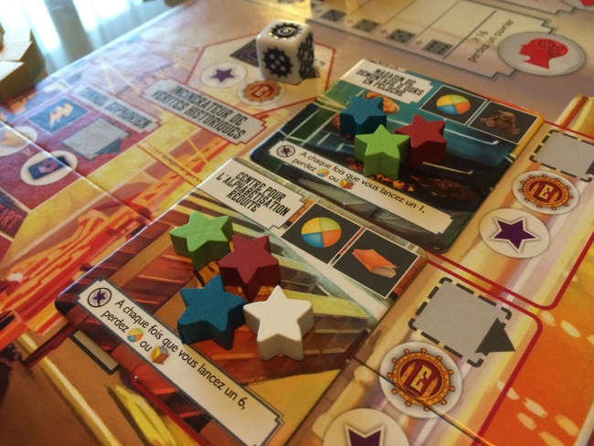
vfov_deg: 48.3
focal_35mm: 29
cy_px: 223
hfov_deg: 61.6
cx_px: 297
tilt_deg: -47.7
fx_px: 498
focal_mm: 4.15
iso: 250
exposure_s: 1/24
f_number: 2.2
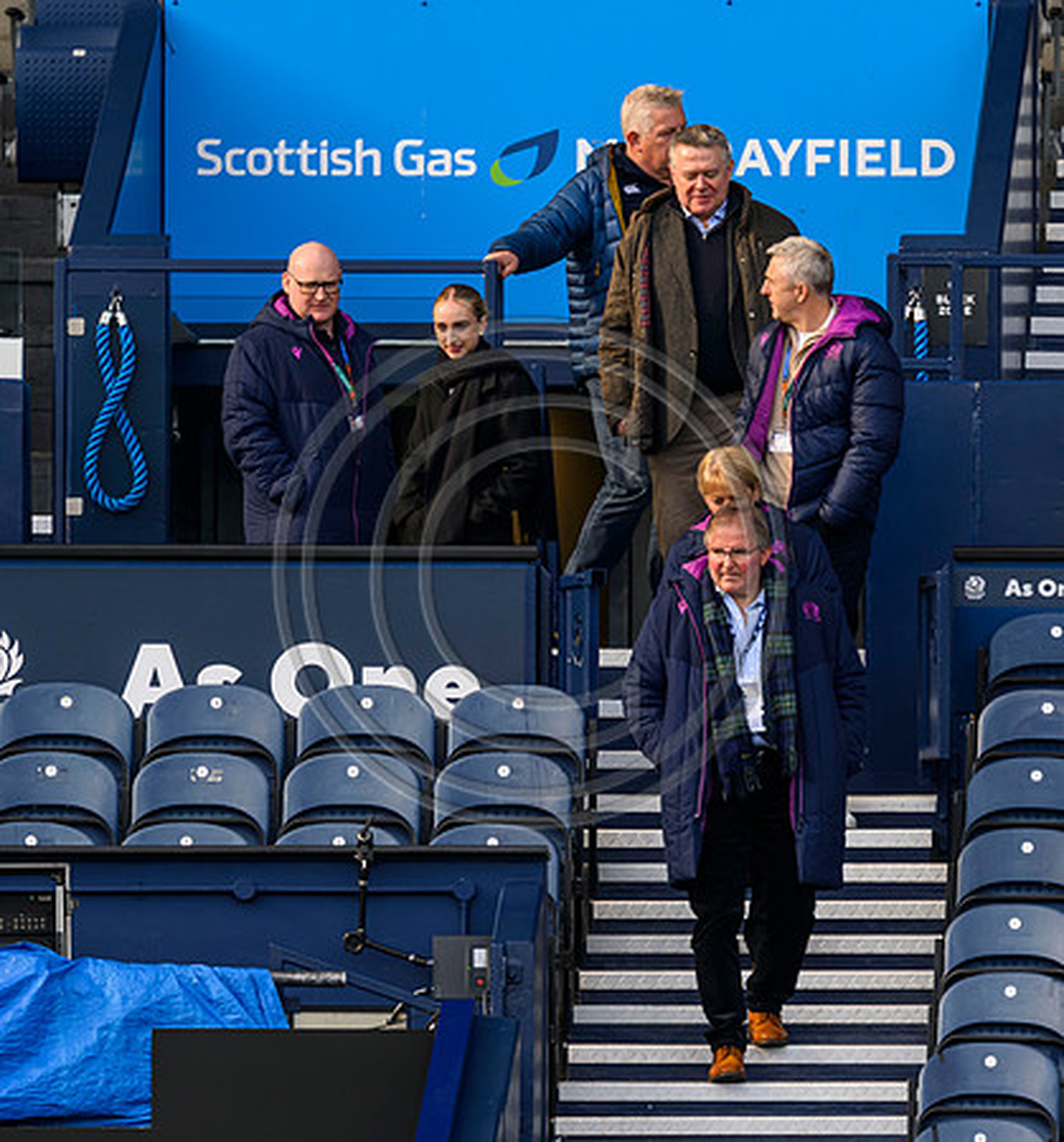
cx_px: 685
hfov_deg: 1.7
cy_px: 613
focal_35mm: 1001
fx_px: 36103
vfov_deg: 1.8
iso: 500
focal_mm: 560
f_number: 4
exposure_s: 1/1000
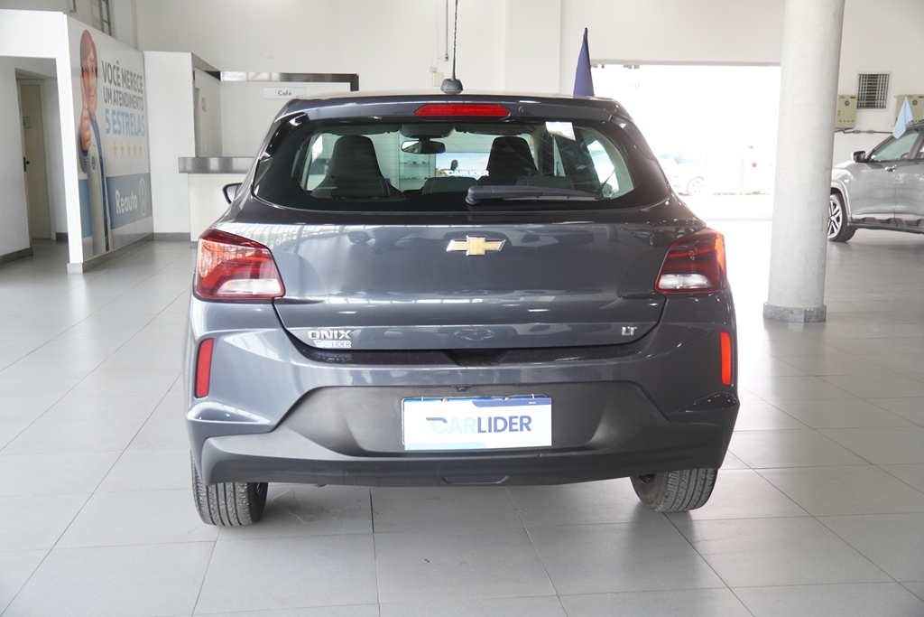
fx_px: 963
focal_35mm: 38
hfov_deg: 51.3
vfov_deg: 35.5
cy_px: 308
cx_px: 462
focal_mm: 25
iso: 200
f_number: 3.2
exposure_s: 1/40
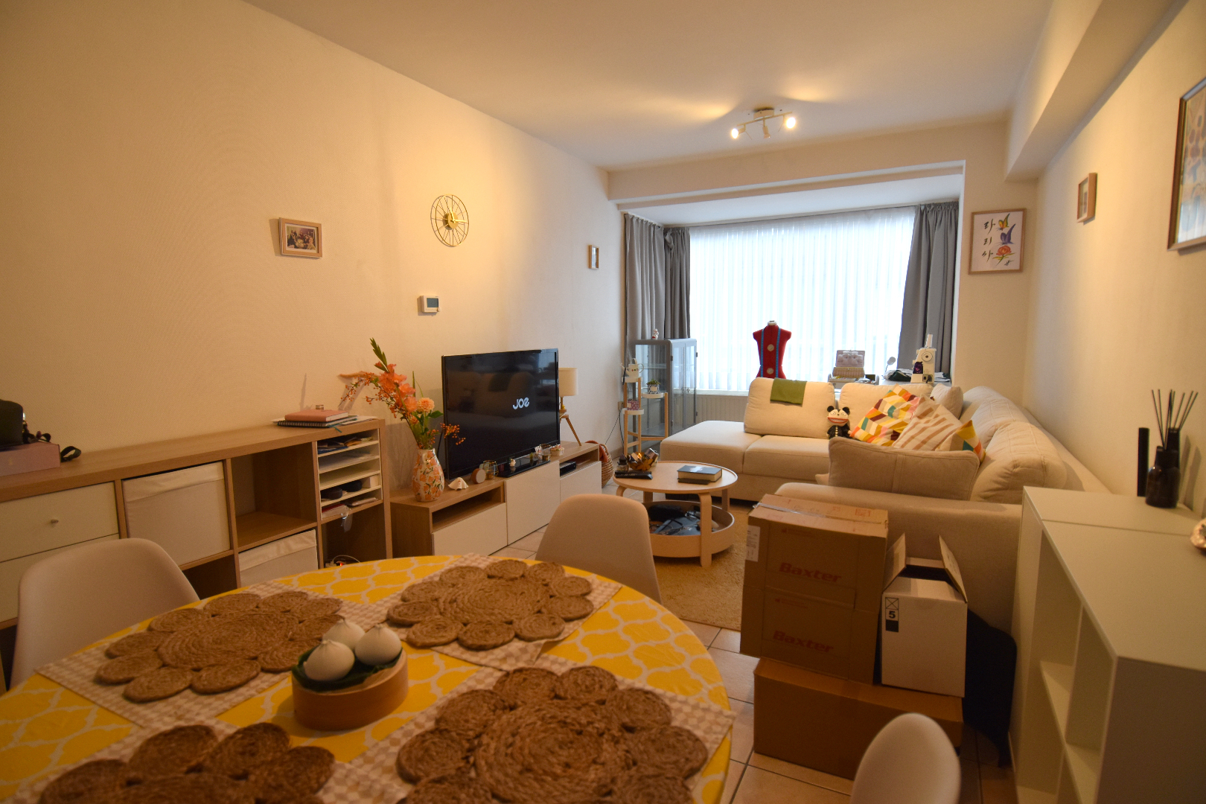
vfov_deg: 67.4
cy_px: 402
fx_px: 603
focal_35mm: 18
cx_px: 603
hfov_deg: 90.0
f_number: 4.5
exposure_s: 1/80
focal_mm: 12
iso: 400
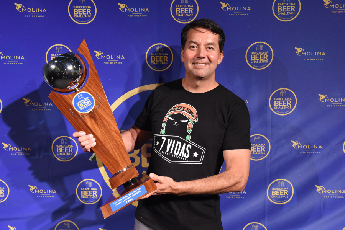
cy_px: 115
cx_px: 172
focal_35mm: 36
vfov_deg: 36.9
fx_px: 345
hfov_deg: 53.1
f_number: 5
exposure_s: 1/100
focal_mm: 36
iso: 2500
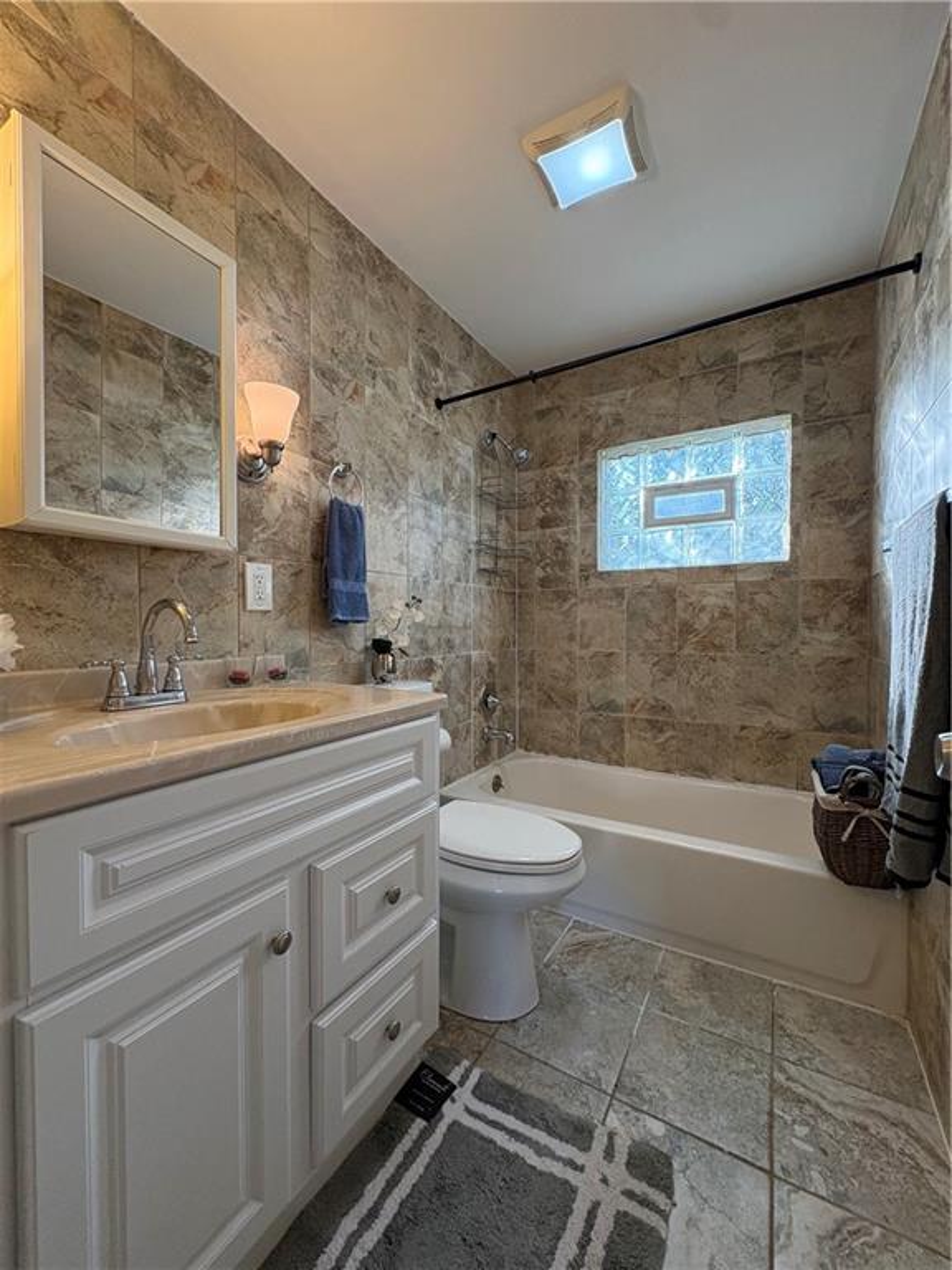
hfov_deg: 85.7
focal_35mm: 14
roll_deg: -0.3
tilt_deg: -1.5
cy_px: 635
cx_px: 476
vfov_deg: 102.1
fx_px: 513
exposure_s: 1/120
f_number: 2.2
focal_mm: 2.22
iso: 250
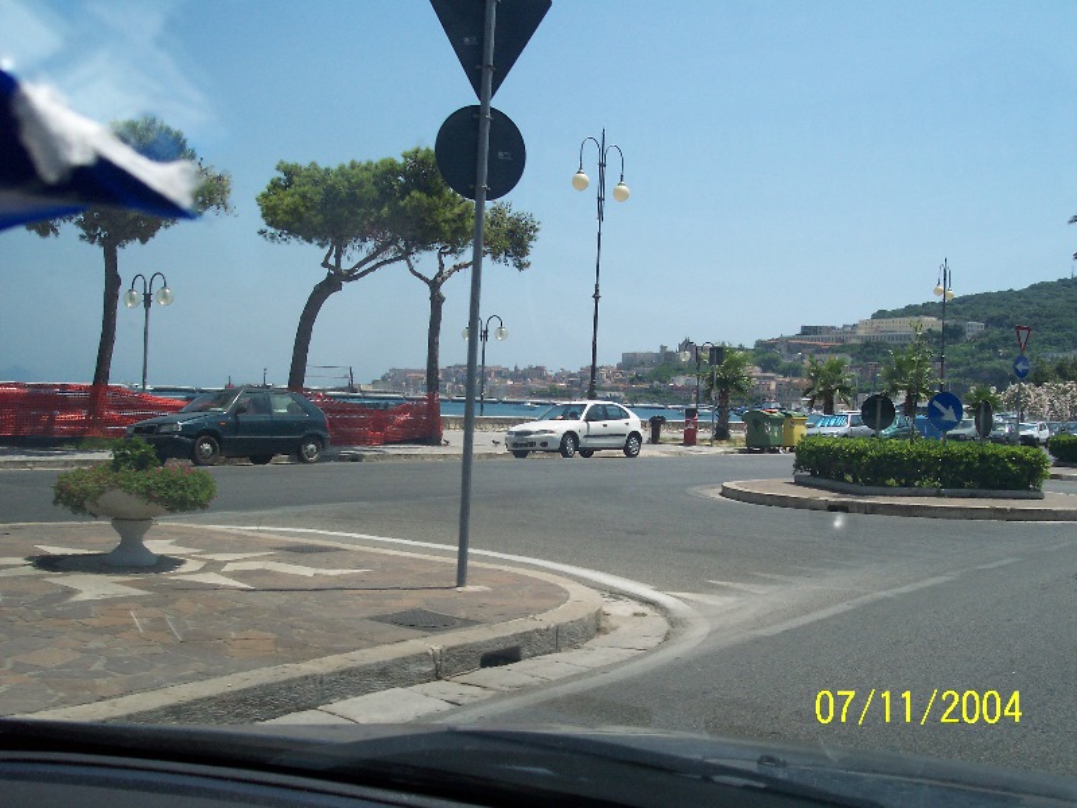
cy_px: 404
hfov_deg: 49.0
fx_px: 1182
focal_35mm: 38
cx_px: 538
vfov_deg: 37.7
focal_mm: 8
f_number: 4.8
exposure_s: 1/700
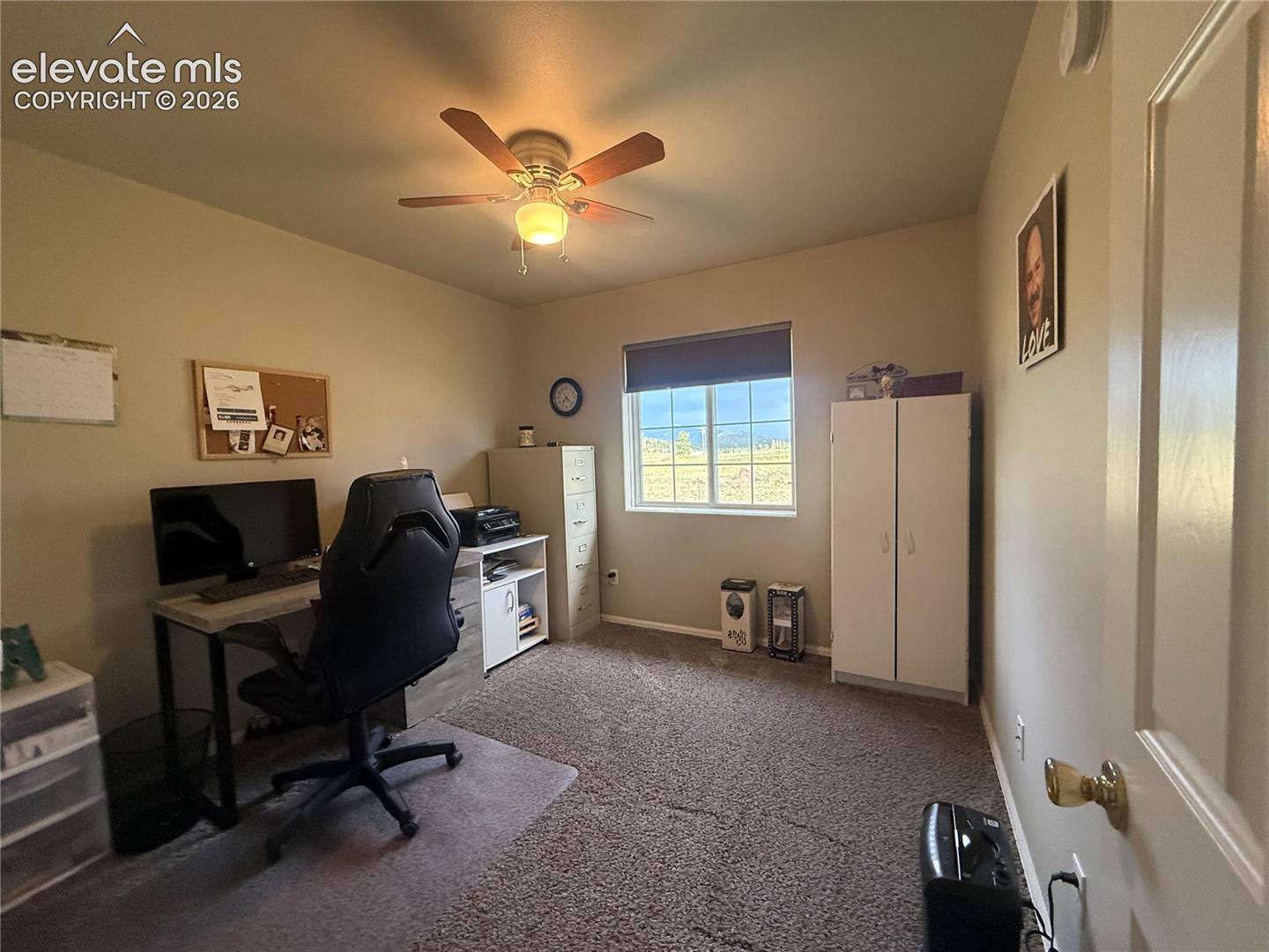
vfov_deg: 85.7
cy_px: 476
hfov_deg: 102.1
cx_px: 634
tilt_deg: -2.4
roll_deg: +2.5
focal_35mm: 14
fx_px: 513
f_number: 2.2
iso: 500
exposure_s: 1/120
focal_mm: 2.22
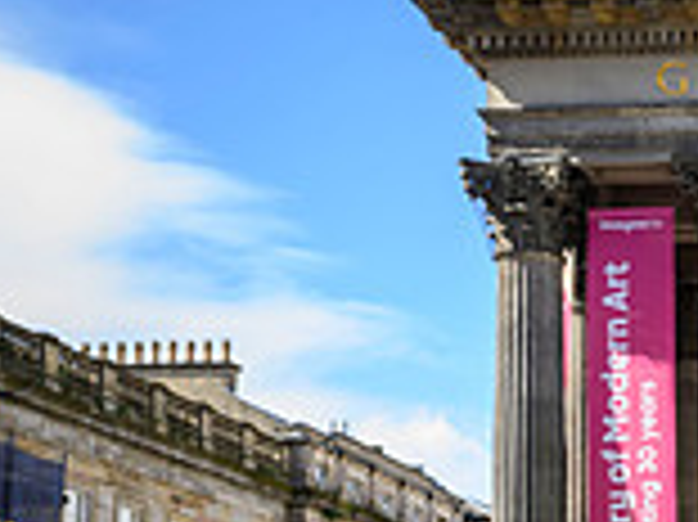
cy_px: 574
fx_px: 2035
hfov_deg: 16.1
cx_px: 1292
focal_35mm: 101
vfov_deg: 14.3
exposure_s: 1/500
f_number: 6.3
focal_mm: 28
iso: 500
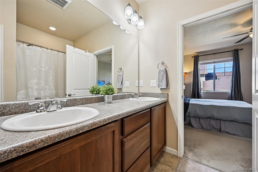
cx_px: 129
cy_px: 86
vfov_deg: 81.2
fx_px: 100
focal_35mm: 14
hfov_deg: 104.3
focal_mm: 14
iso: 220
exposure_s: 1/15
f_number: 8
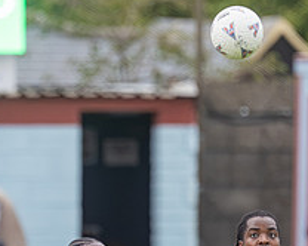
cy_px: 329
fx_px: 14908
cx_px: 244
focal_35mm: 1637
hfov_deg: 1.2
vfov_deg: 0.9
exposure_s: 1/1250
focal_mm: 300
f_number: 2.8
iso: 560
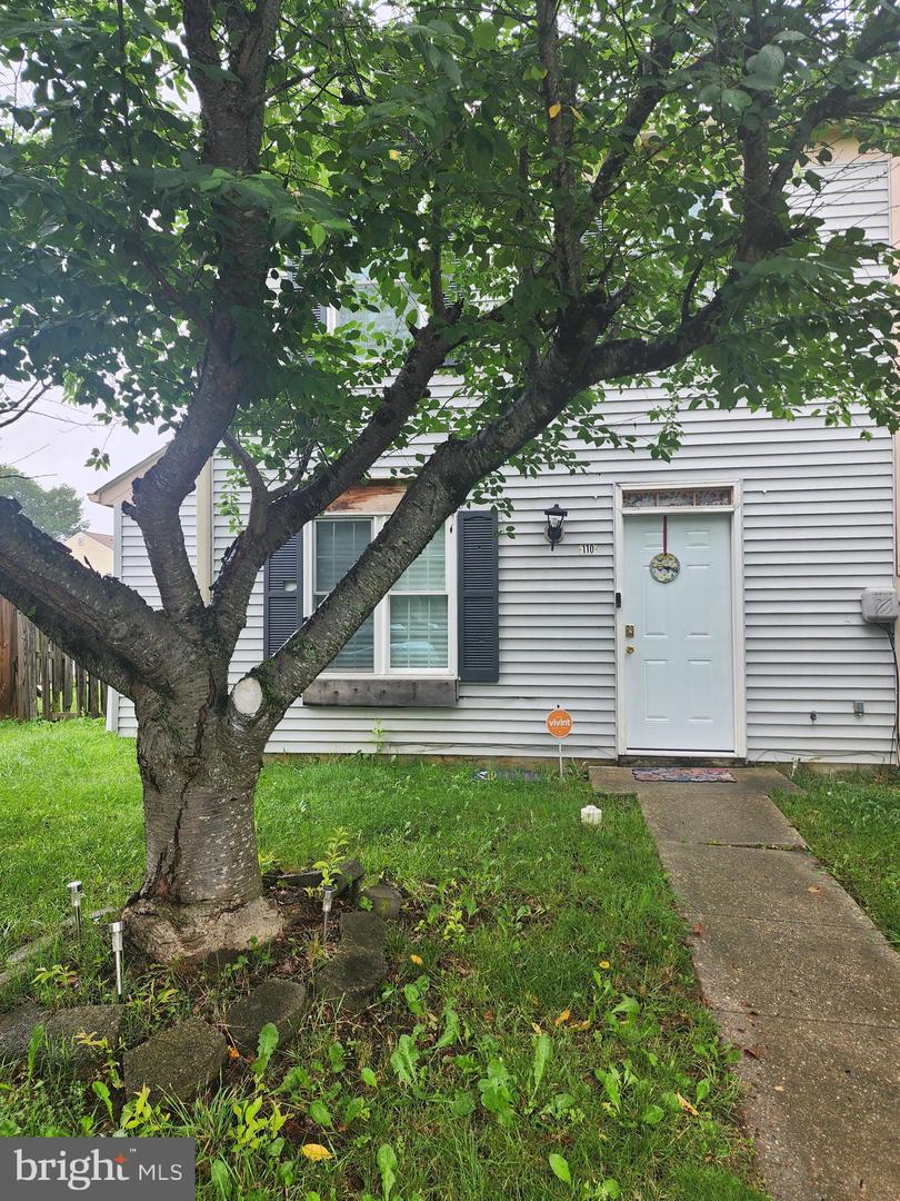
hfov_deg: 58.9
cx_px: 450
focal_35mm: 23
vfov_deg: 73.9
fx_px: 797
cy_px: 600
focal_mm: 6.4
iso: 40
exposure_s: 1/180
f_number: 1.8
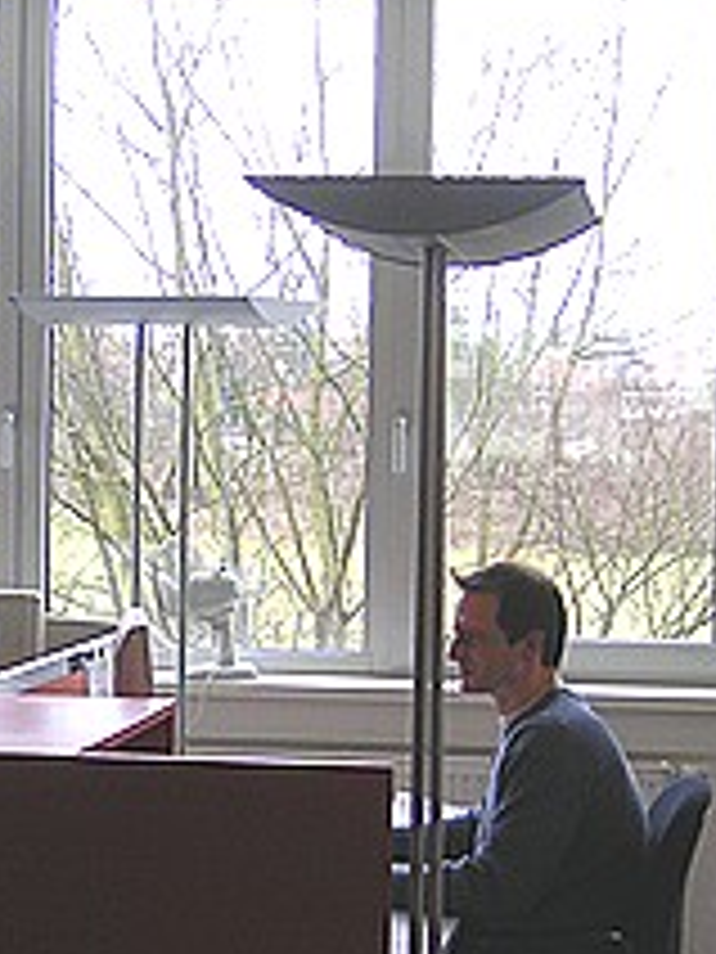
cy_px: 650
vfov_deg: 19.2
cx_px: 185
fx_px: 2813
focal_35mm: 102
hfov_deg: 14.5
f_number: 3.3
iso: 50
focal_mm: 7.8
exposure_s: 1/60
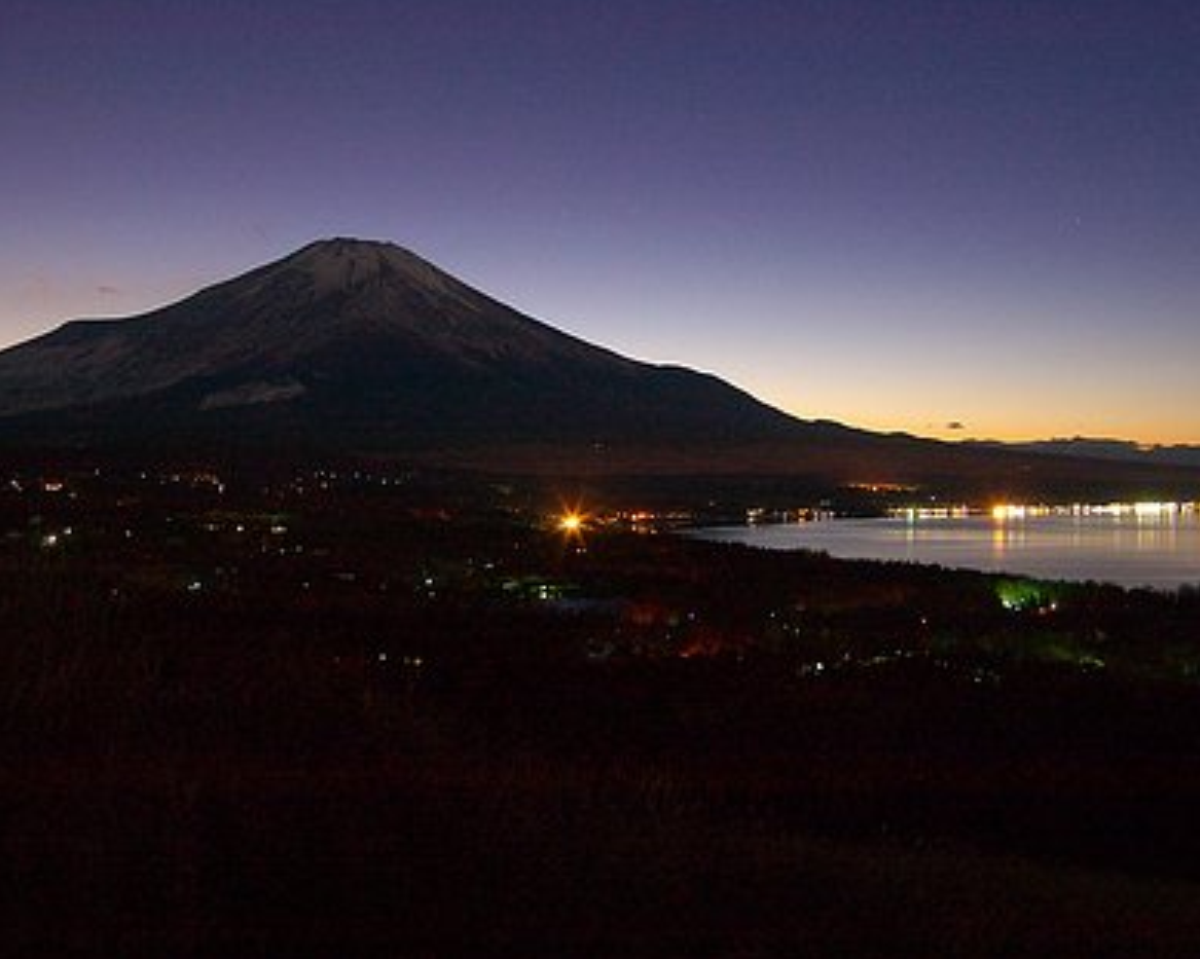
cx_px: 759
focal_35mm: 43
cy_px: 444
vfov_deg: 35.2
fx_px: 1513
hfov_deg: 42.9
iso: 200
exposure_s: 10
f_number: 6.3
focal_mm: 23
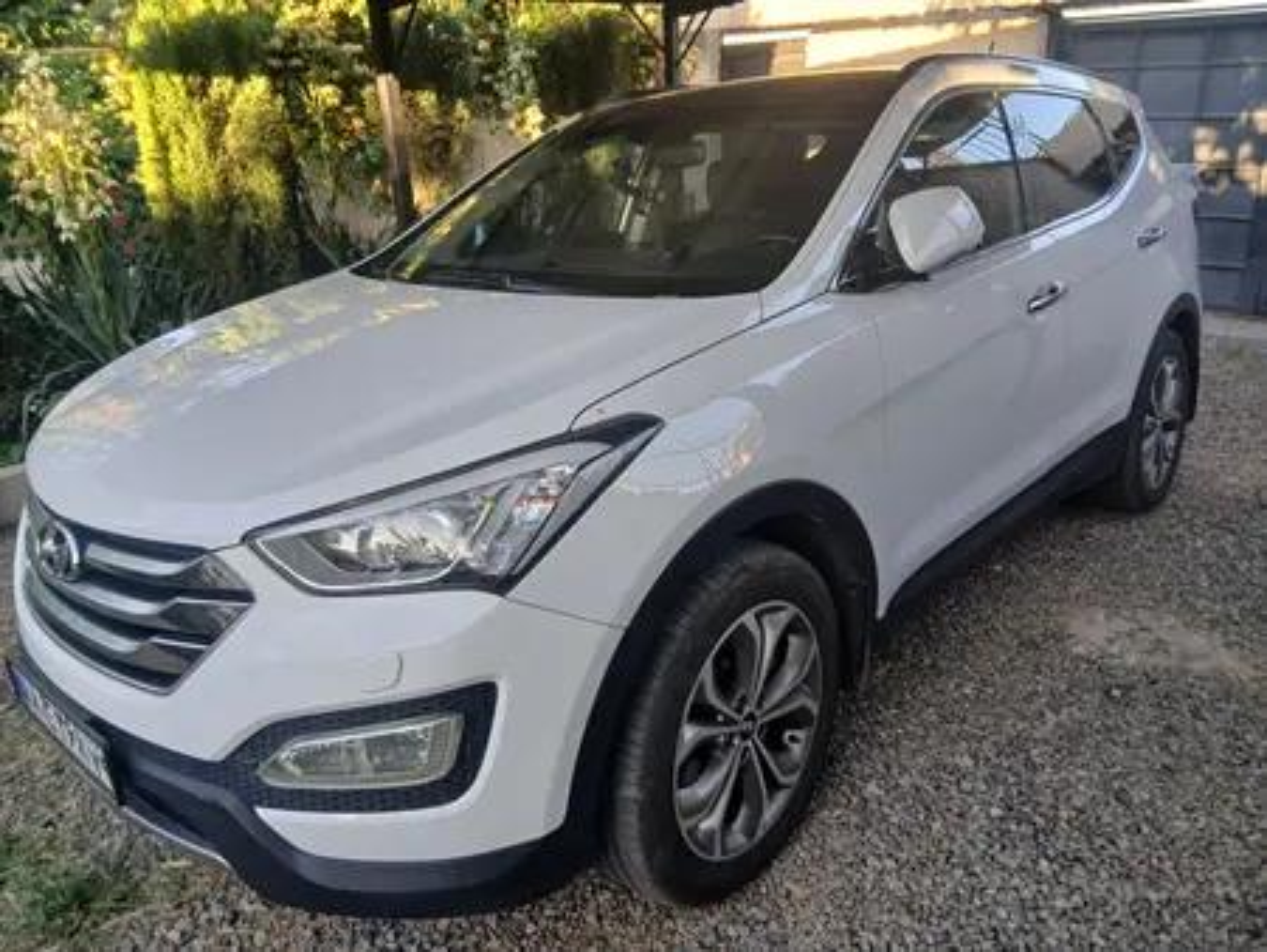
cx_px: 634
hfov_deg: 67.3
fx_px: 952
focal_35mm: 26
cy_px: 476
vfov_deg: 53.1
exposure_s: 1/50
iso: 40
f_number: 1.8
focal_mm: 3.98
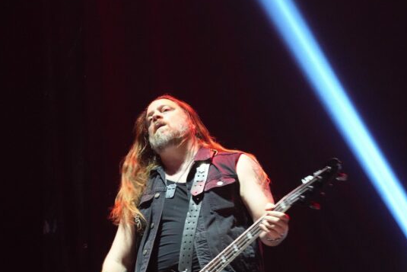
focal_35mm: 136
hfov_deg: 15.1
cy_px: 185
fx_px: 1535
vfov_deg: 10.1
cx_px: 283
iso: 6400
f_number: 5
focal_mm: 63
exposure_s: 1/80
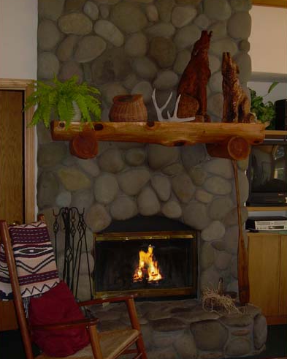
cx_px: 143
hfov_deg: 28.6
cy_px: 185
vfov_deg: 35.4
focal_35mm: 53
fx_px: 563
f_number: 3.1
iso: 100
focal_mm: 8.3
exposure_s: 1/60
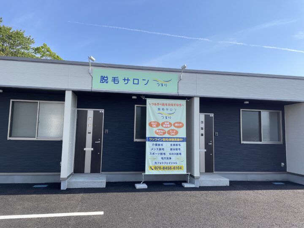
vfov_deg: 53.1
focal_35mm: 26
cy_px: 114
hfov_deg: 67.3
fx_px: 228
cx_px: 152
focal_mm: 4.2
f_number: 1.6
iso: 32
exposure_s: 1/2353
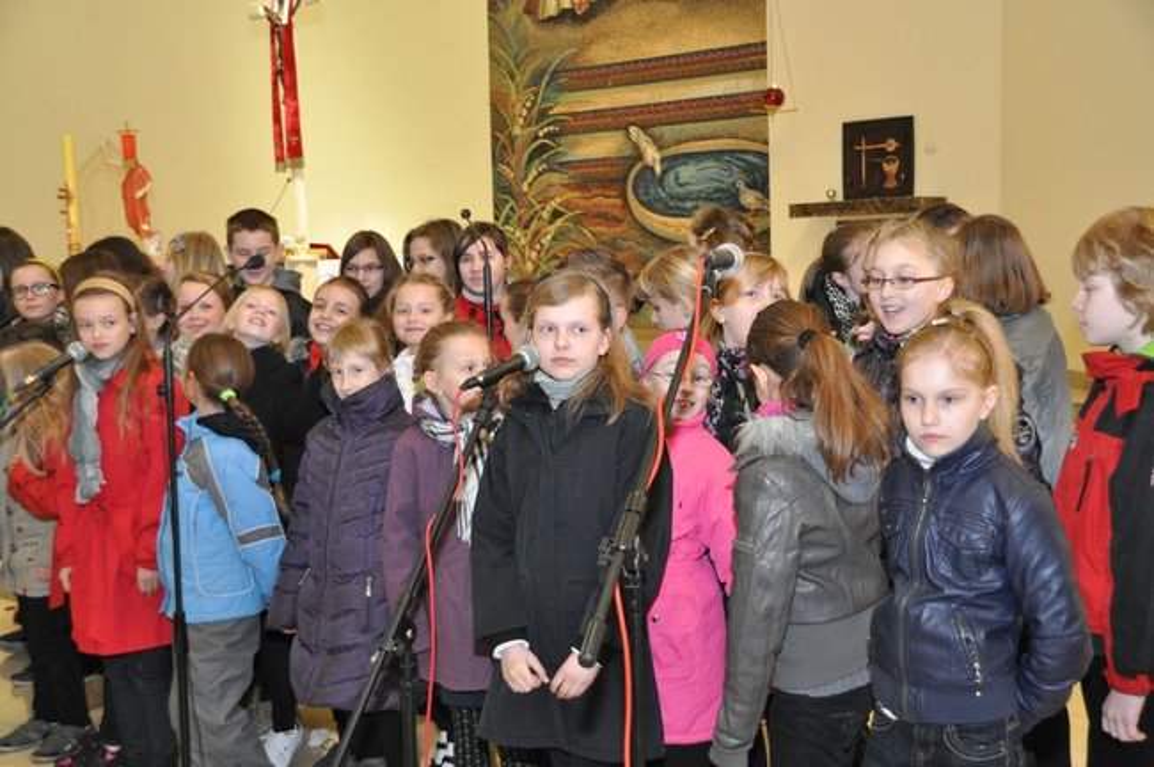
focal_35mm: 48
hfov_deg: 41.2
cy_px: 384
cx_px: 577
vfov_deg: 28.0
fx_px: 1537
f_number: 4.2
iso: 800
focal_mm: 32
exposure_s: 1/60
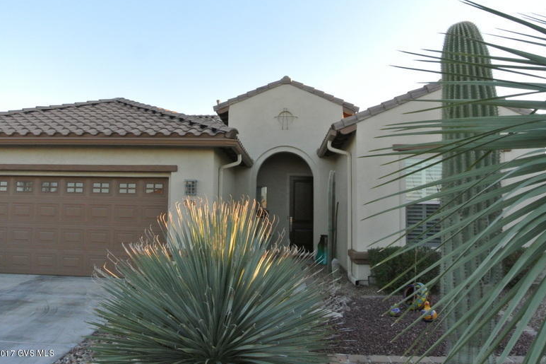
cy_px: 179
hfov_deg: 65.5
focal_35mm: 28
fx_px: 425
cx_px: 267
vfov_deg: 46.4
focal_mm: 10
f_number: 3.5
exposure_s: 1/60
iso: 800
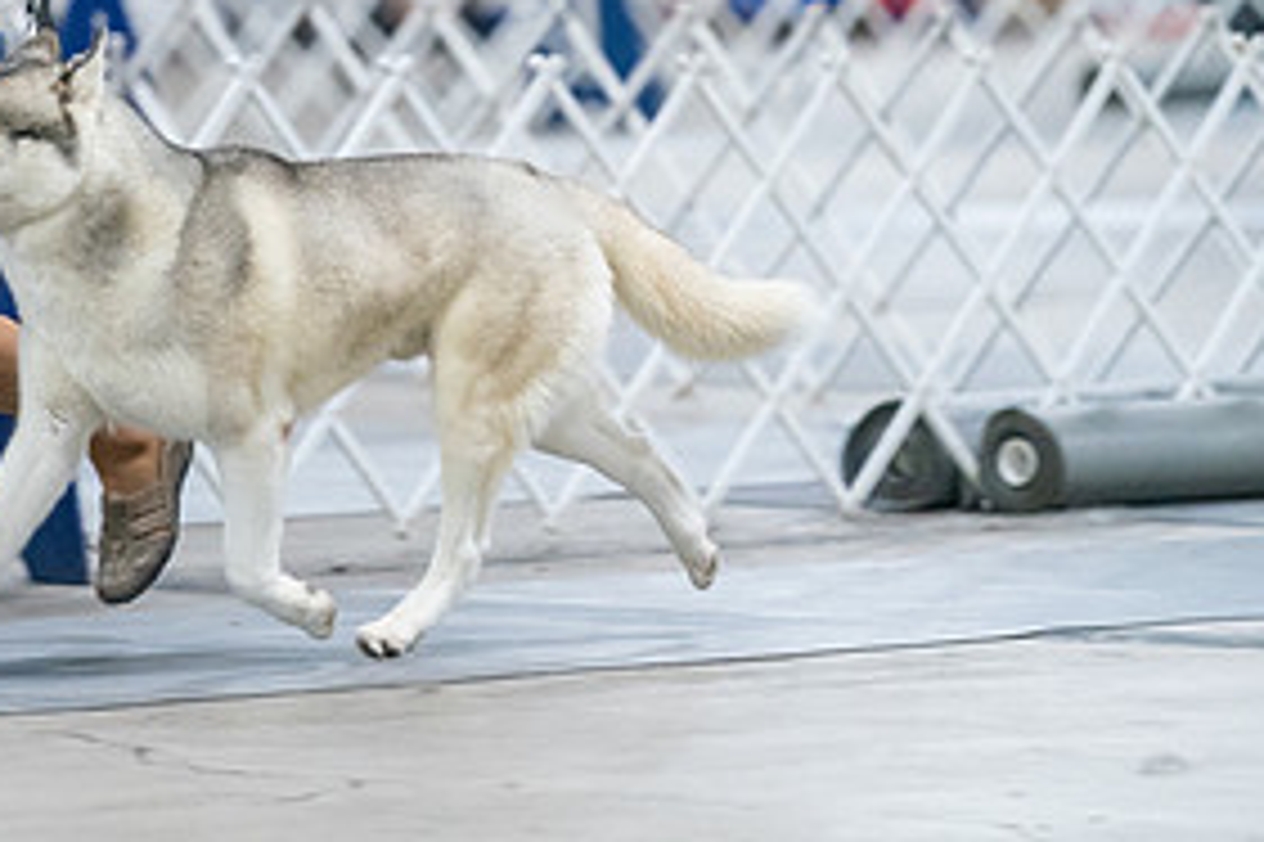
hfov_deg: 5.2
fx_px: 13930
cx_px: 162
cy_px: -16
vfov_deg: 3.5
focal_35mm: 397
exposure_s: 1/250
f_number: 3.2
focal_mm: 192
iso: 6400
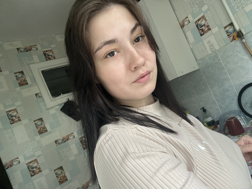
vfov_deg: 58.9
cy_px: 94
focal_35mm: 23
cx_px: 126
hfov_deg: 73.9
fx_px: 167
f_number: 1.9
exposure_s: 1/81
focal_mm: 2.69
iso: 80
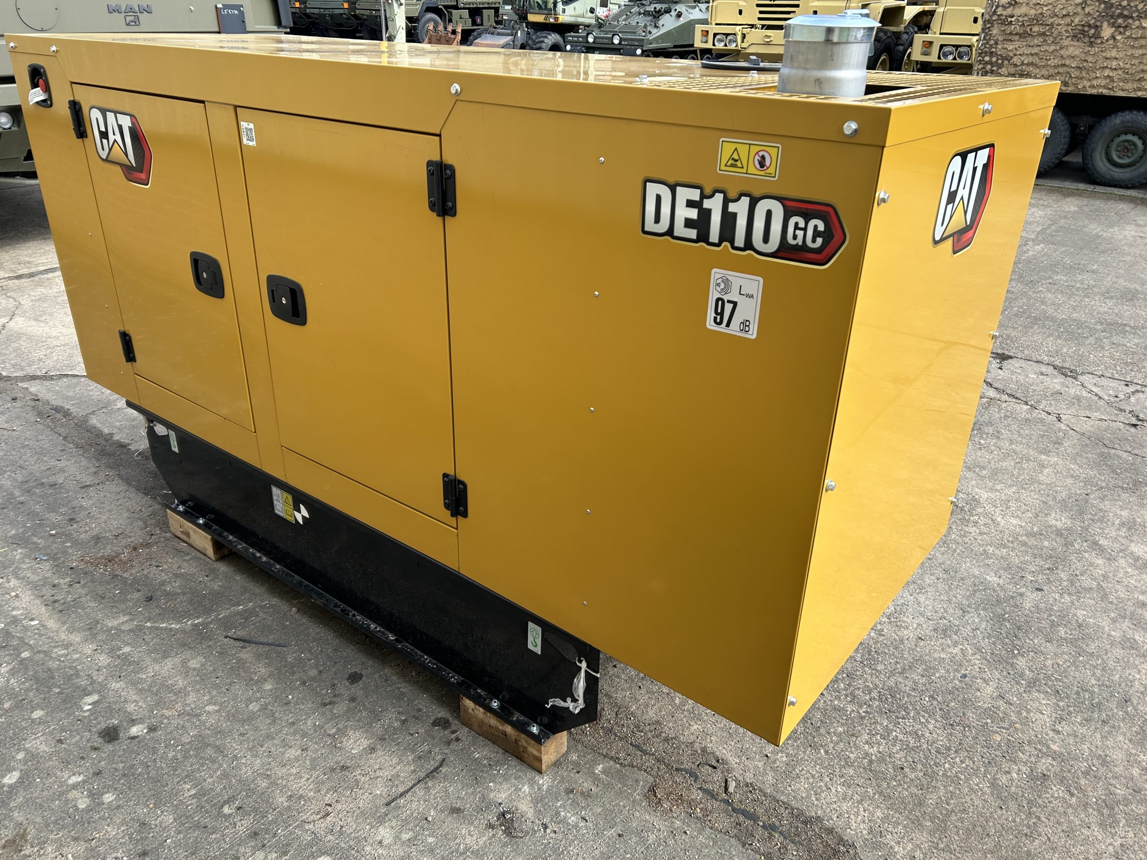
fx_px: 862
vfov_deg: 53.1
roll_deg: -0.8
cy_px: 430
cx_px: 574
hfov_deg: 67.3
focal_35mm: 26
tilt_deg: -25.8
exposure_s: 1/887
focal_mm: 5.7
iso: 50
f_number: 1.5
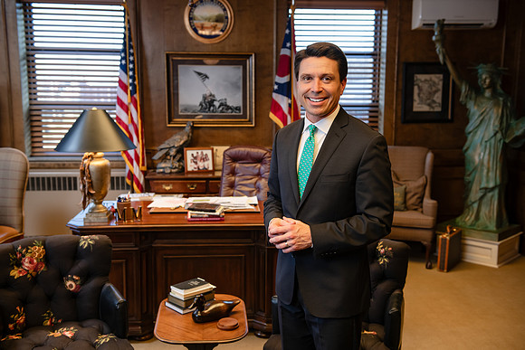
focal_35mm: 40
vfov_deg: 33.4
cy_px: 175
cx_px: 262
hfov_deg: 48.4
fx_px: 583
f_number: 3.5
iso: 640
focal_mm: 40
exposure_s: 1/200
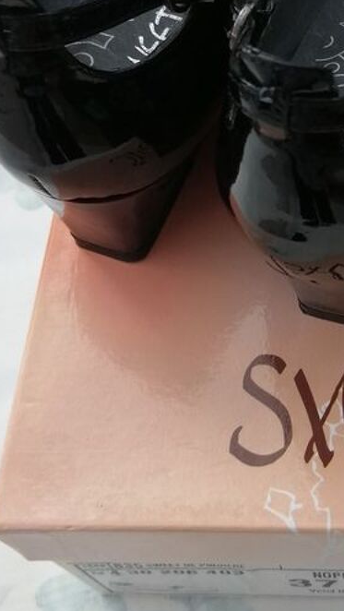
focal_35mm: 57
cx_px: 349
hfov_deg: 20.4
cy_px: 168
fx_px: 923
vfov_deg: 35.9
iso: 50
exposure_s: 1/434
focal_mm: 3.46
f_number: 1.8
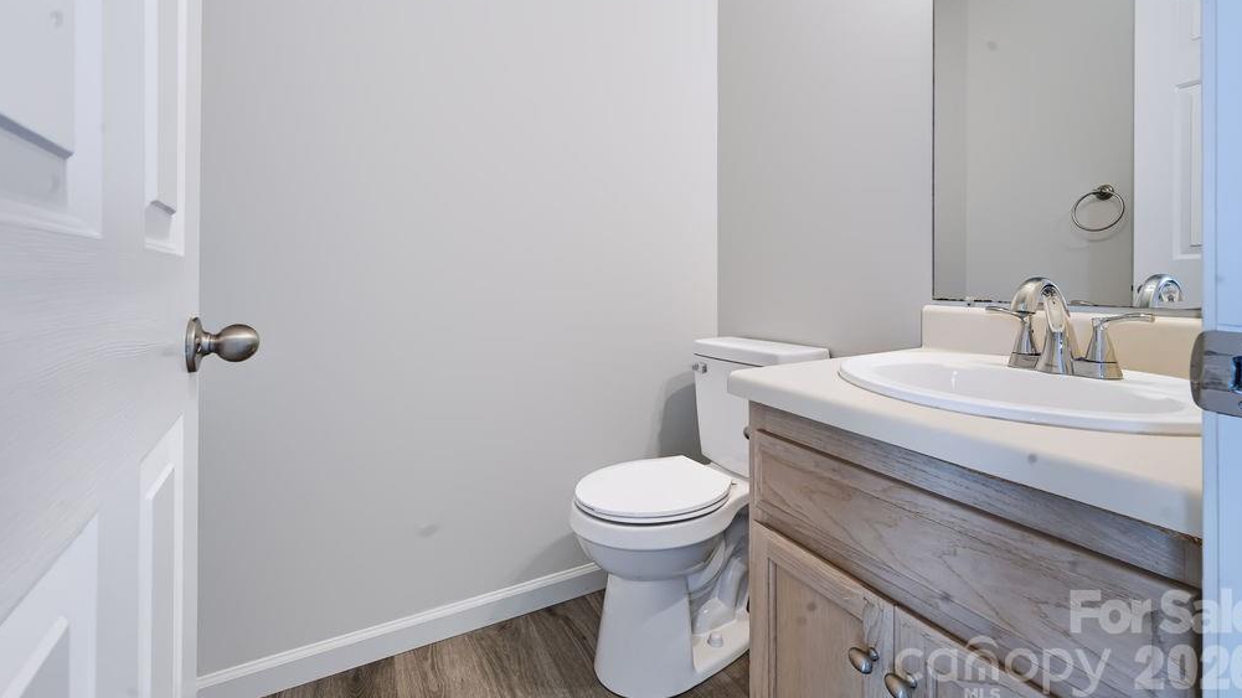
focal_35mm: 15
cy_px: 288
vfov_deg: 70.0
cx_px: 633
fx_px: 494
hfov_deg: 103.0
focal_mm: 14
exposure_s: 1/10
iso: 640
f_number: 8
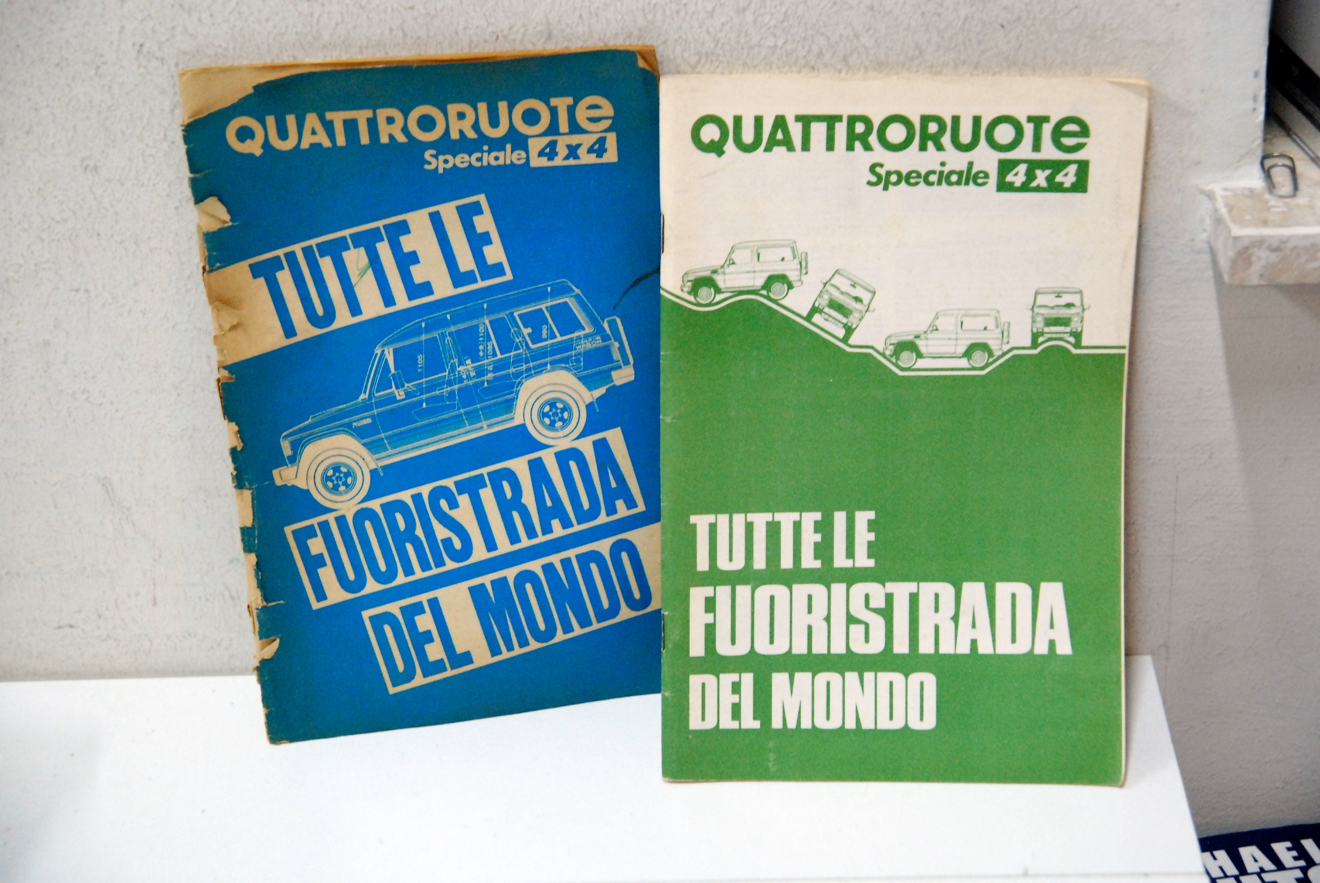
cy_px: 442
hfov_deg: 27.0
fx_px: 2753
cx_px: 660
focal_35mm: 75
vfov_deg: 18.2
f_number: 4.5
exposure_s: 1/60
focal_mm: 50
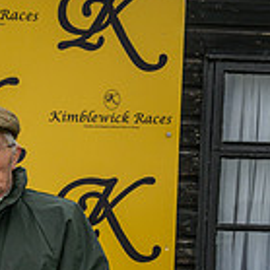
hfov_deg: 11.8
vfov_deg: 11.5
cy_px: 408
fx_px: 1280
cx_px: -69
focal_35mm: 145
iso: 200
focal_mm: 35
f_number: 5
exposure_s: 1/320
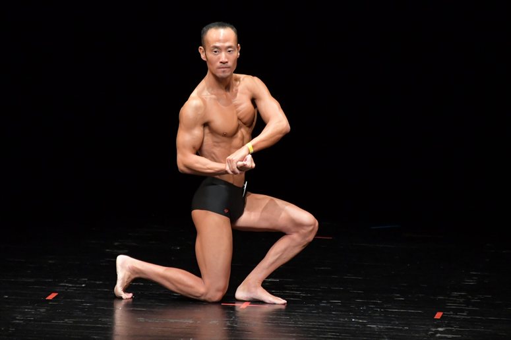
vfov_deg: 3.7
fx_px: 5320
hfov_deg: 5.5
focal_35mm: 375
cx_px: 256
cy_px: 170
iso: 4000
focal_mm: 250
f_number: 5.6
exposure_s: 1/400
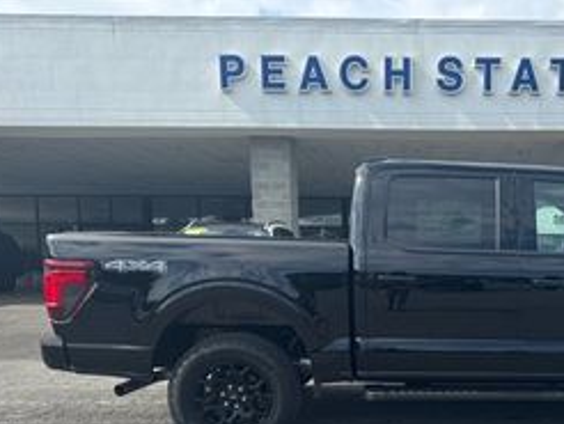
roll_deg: +0.3
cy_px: 341
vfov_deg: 35.6
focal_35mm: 39
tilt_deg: -6.9
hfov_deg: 45.6
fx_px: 636
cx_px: 442
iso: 80
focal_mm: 6.76
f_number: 1.78
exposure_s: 1/2959
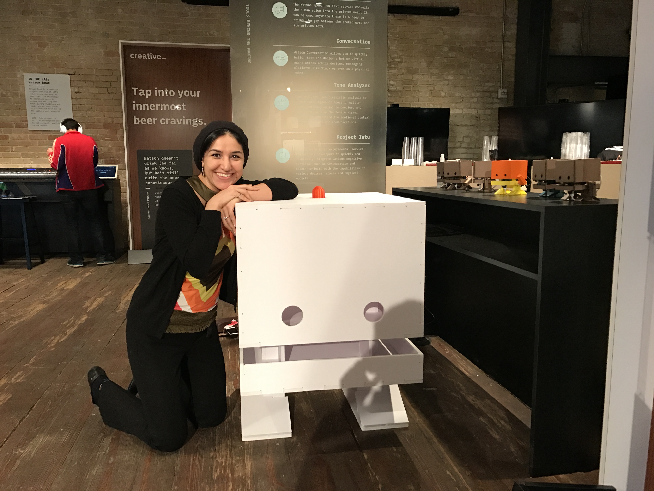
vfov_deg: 49.7
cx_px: 327
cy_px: 246
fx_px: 529
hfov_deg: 63.4
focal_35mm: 28
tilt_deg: -7.3
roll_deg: +0.7
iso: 80
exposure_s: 1/15
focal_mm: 3.99
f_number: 1.8
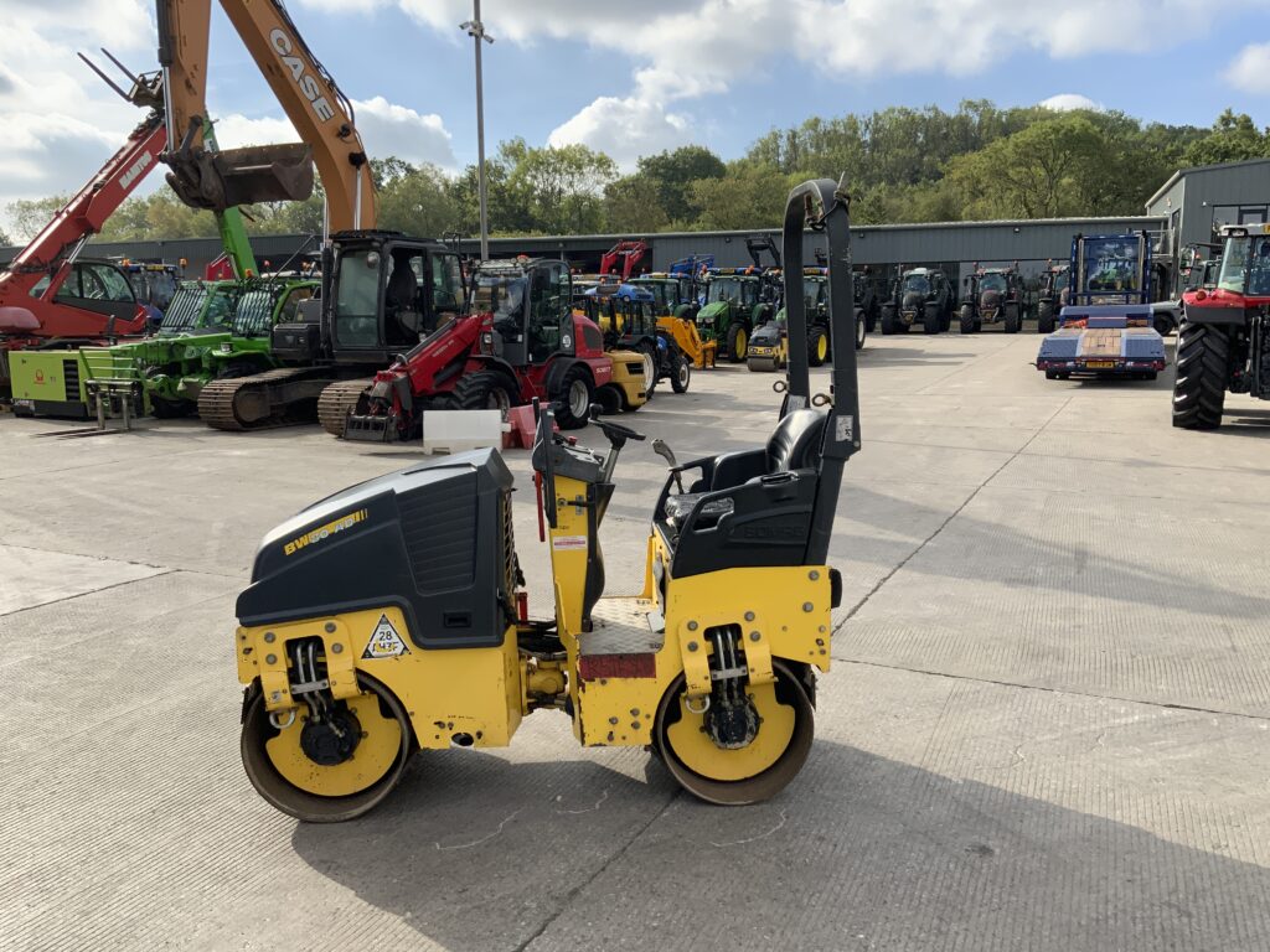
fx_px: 1064
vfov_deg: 48.2
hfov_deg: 61.7
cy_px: 476
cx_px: 635
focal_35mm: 29
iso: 16
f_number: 1.8
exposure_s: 1/1311
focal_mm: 3
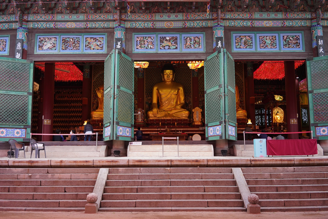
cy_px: 110
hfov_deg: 54.4
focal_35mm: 35
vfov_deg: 37.9
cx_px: 164
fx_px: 319
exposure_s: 1/100
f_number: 5
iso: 1250
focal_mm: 35
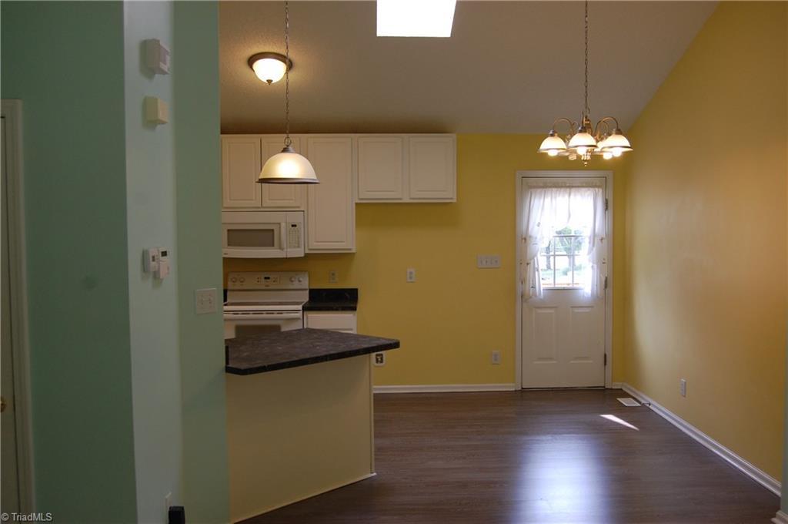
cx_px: 394
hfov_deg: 53.2
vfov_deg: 36.8
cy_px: 262
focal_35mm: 36
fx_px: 787
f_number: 5
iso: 400
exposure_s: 1/100
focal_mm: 24
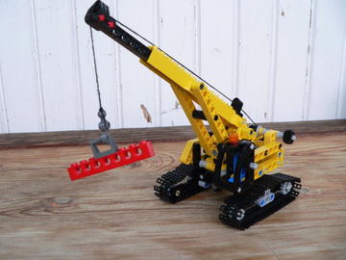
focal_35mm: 36
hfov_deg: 51.4
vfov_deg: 39.7
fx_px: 360
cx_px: 173
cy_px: 130
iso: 400
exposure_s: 1/125
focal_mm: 6
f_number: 3.3
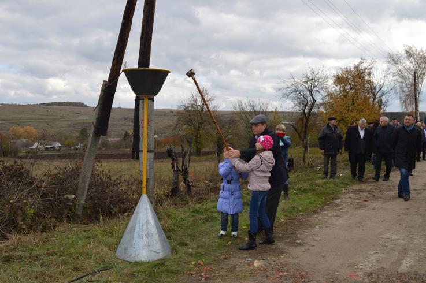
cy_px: 142
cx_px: 213
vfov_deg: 39.9
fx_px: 390
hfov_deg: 57.3
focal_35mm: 33
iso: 100
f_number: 6.3
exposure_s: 1/200
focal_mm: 22
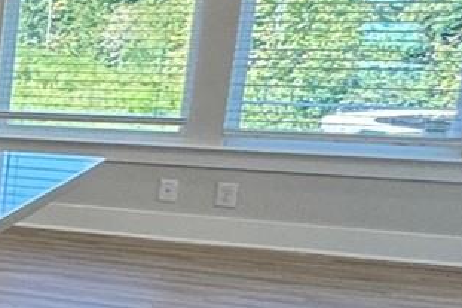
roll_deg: +0.6
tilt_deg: -16.7
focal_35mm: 96
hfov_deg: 12.7
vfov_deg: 14.2
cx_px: -799
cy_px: 241
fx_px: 1231
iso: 100
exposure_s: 1/120
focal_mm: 2.22
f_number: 2.2
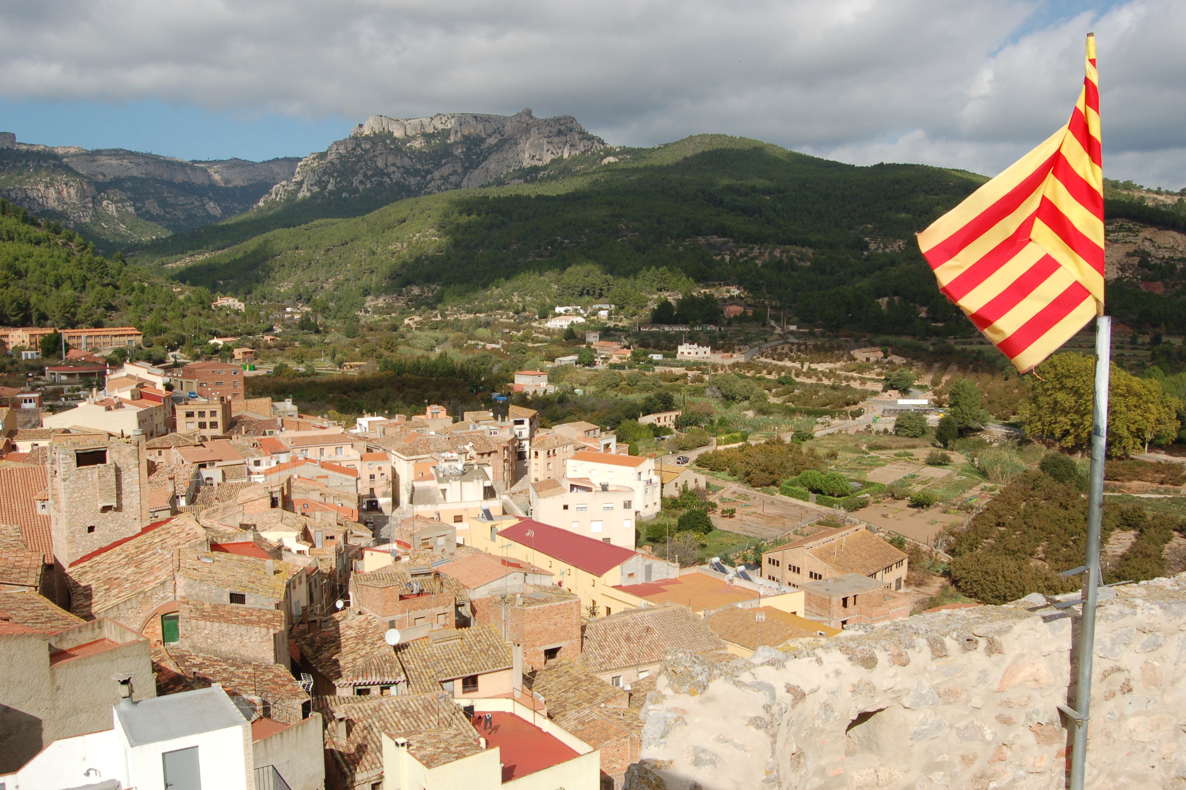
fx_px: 972
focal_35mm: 30
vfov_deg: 44.3
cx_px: 607
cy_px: 384
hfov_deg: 62.7
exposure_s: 1/500
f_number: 11
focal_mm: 19
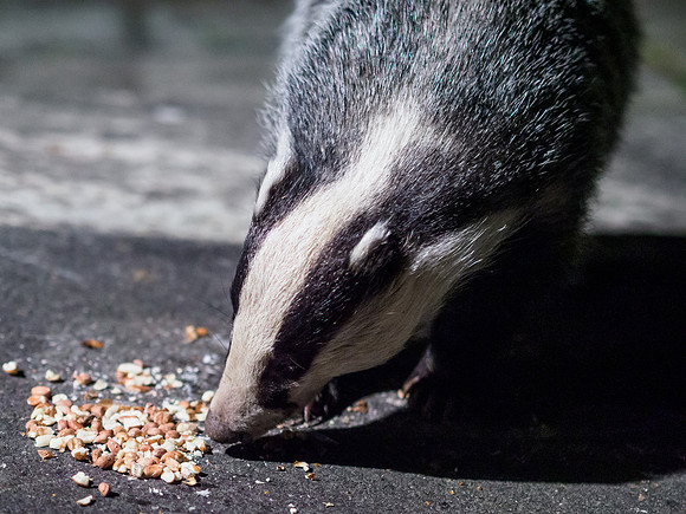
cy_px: 299
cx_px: 287
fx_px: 2074
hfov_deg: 18.8
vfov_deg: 14.1
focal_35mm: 105
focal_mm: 45
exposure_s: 1/100
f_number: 1.8
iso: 3200
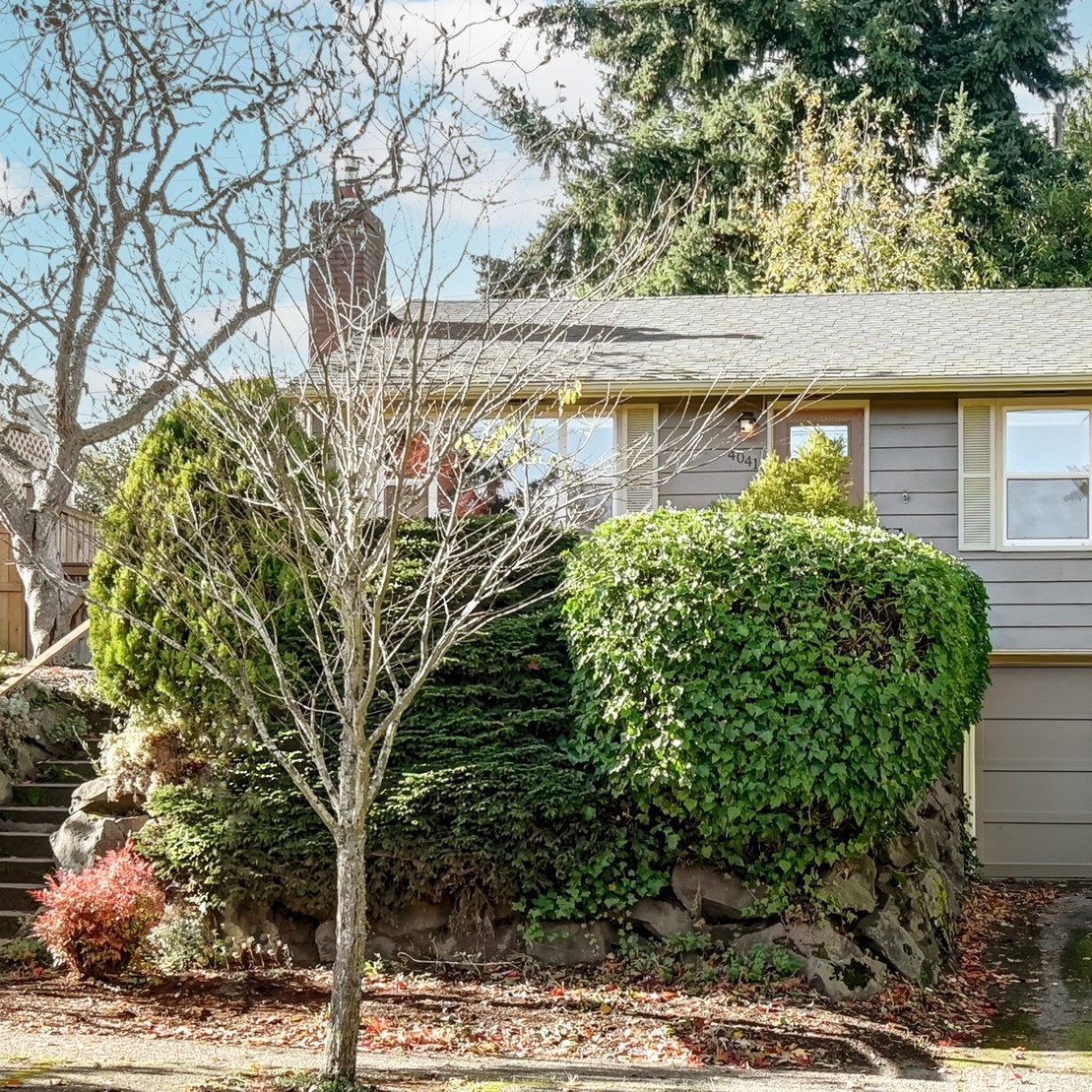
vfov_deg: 42.8
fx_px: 1392
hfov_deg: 42.6
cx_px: 652
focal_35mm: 39
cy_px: 544
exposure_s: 1/30
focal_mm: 20
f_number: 11
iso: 400
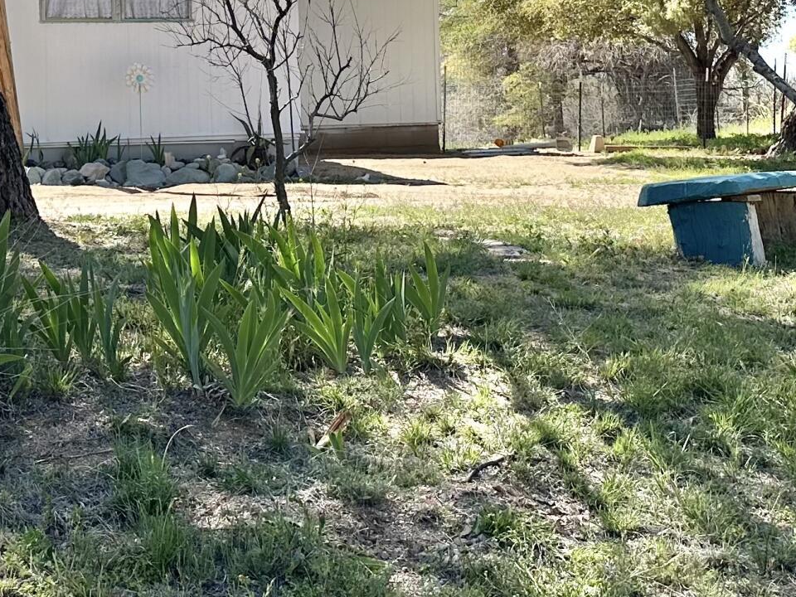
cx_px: 401
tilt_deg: +0.5
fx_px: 1725
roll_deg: +1.5
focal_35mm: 75
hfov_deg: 26.0
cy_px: 57
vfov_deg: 19.3
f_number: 1.78
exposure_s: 1/2252
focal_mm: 6.86
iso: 80
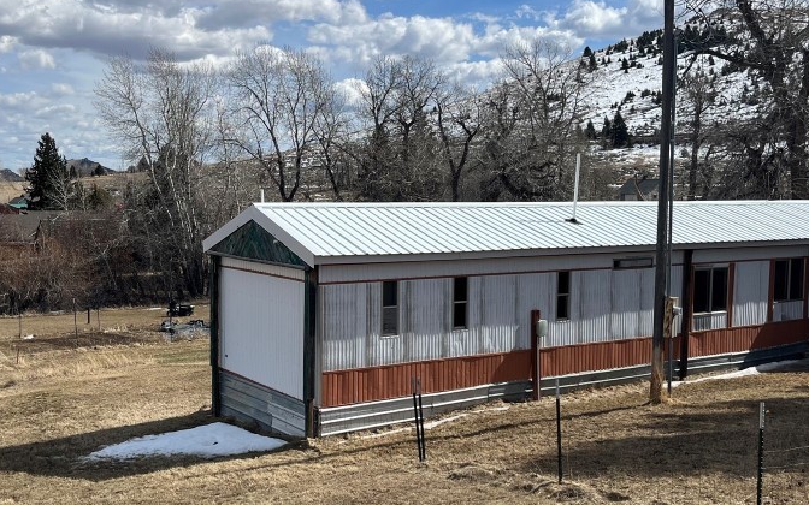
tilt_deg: -5.8
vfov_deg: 30.5
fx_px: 926
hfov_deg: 47.1
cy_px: 275
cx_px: 362
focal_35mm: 42
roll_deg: -0.1
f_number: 1.6
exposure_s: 1/5848
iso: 50
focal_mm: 5.1
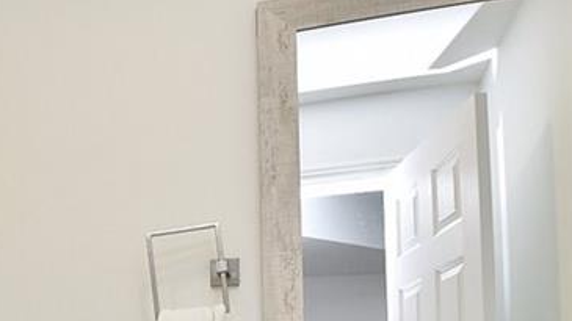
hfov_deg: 38.5
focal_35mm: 47
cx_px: -9
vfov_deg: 22.8
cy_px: 408
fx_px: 713
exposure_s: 1/160
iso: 500
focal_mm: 16
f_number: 6.3
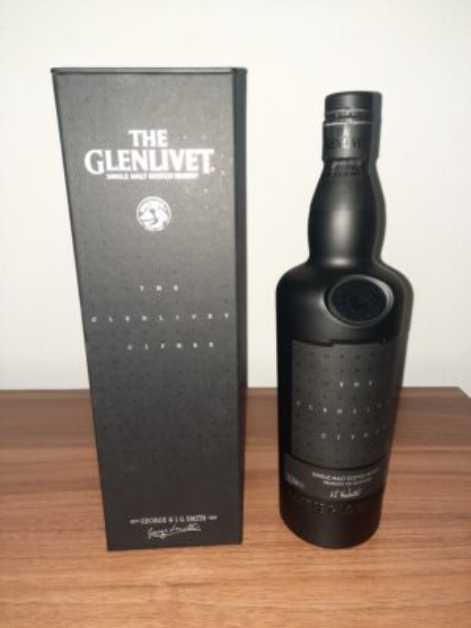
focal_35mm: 25
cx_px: 236
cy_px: 314
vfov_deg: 69.4
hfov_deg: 54.9
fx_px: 454
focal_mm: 4.6
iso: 1250
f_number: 2
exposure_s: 1/20
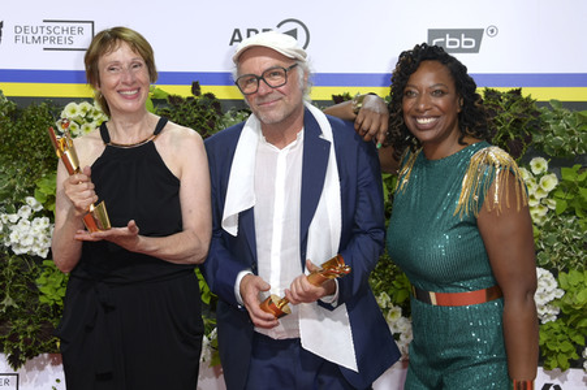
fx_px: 1271
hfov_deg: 26.0
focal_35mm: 78
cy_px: 195
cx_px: 294
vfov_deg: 17.5
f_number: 5.6
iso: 500
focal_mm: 78
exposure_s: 1/200
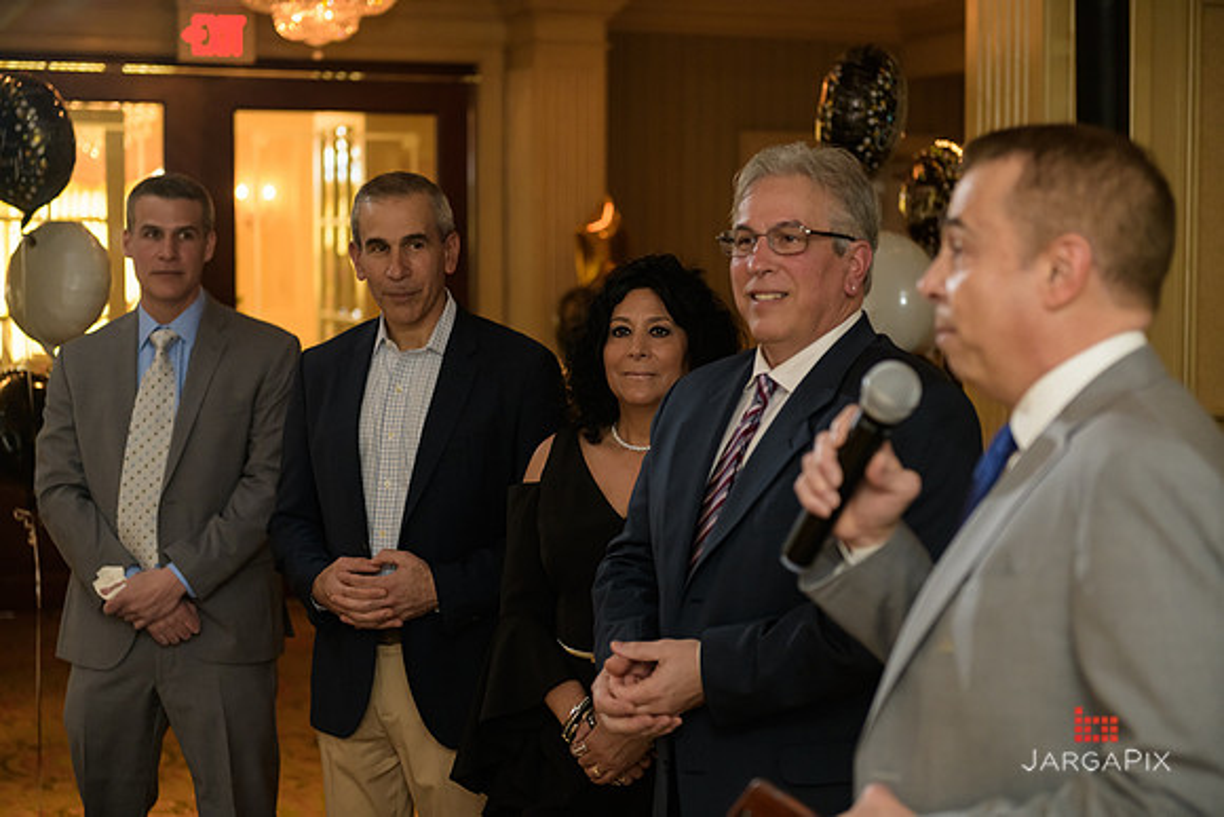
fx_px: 2380
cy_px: 408
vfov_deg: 19.5
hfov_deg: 28.8
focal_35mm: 70
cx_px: 612
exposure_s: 1/125
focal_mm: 70
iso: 1000
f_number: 3.2
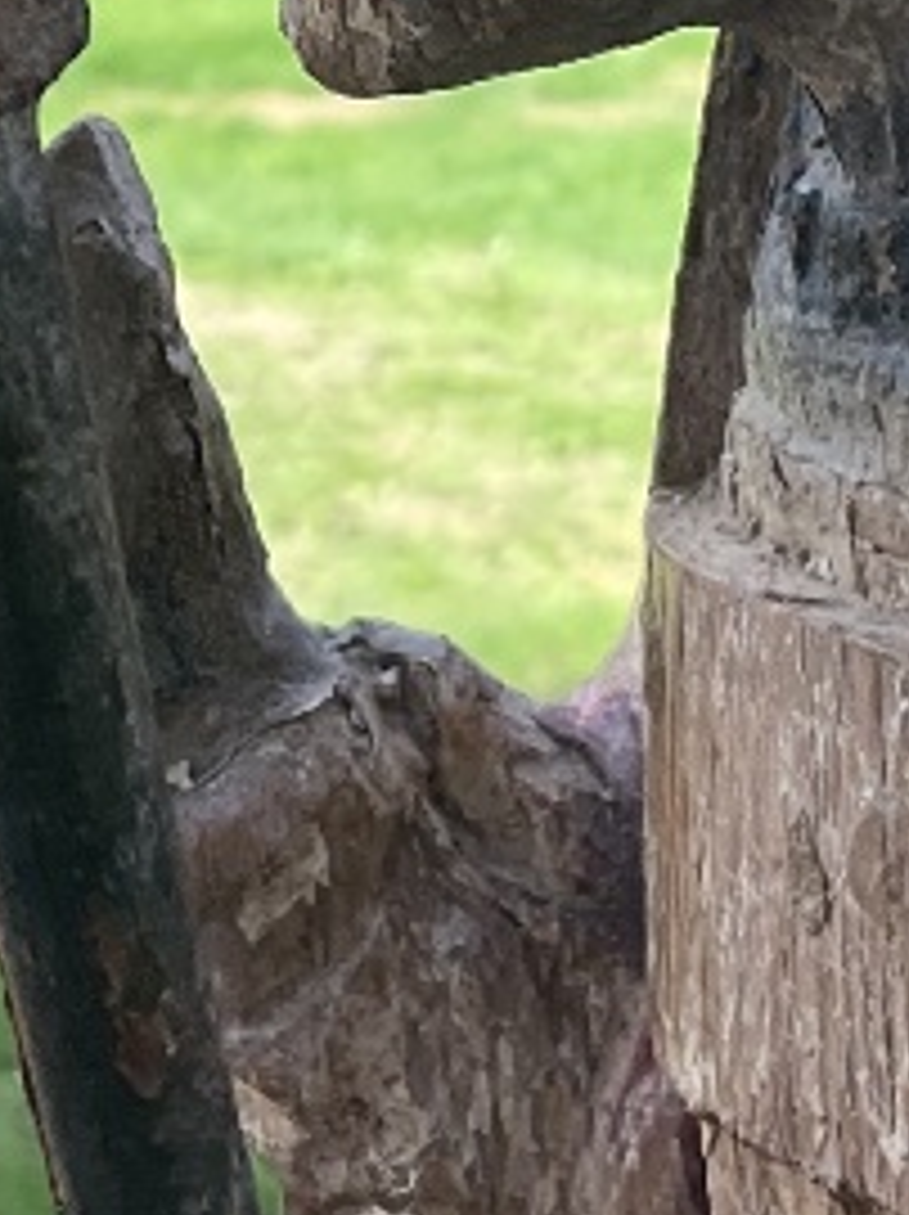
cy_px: 40
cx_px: 274
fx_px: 4524
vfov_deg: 15.1
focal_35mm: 129
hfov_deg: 11.5
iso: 16
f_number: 1.8
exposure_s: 1/322
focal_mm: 3
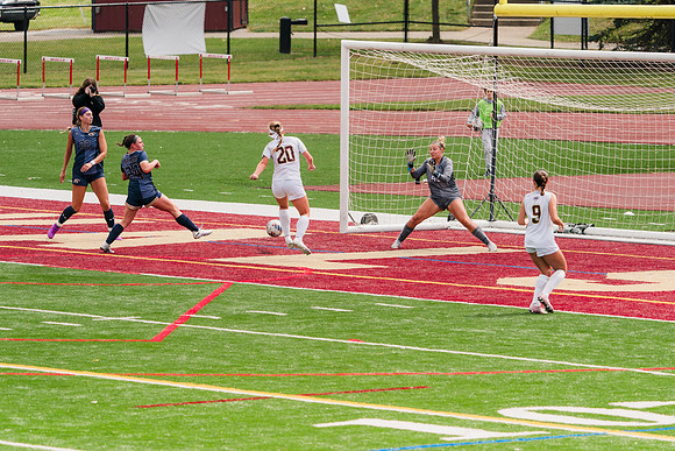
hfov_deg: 7.0
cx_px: 338
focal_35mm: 293
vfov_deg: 4.7
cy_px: 226
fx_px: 5495
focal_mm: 293
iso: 400
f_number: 5.6
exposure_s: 1/1600
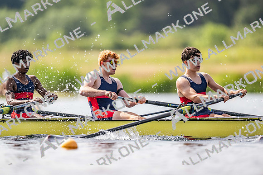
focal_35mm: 600
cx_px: 132
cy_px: 88
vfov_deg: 2.3
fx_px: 4384
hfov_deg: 3.4
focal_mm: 600
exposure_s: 1/2500
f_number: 4
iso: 220
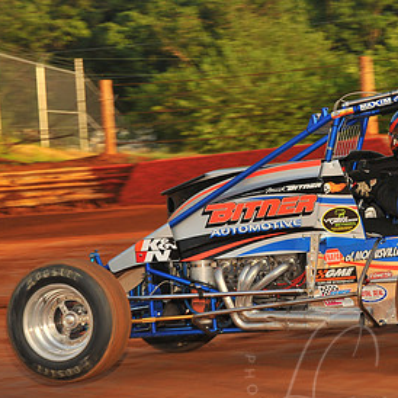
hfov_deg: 13.8
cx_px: 331
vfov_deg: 13.8
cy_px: 234
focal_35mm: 126
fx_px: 1639
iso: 500
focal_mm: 70
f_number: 10
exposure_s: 1/320
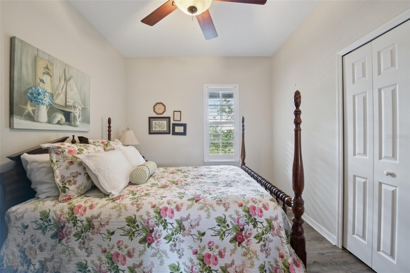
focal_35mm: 14
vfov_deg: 81.2
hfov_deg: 104.3
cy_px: 136
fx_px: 159
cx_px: 205
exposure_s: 1/5
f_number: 8
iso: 400
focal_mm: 14
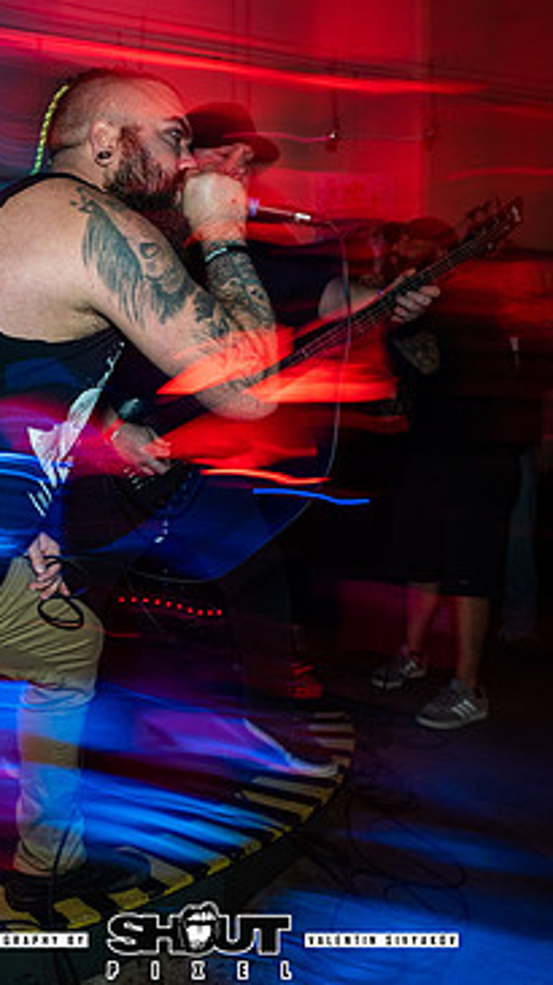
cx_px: 80
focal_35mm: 27
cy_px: 468
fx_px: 705
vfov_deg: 69.8
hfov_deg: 40.4
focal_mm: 14
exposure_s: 1/10
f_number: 2.8
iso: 160
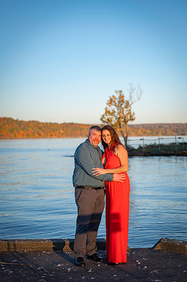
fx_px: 547
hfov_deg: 19.4
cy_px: 141
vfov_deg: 28.9
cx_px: 94
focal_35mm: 70
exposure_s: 1/3200
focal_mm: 70
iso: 640
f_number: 2.8
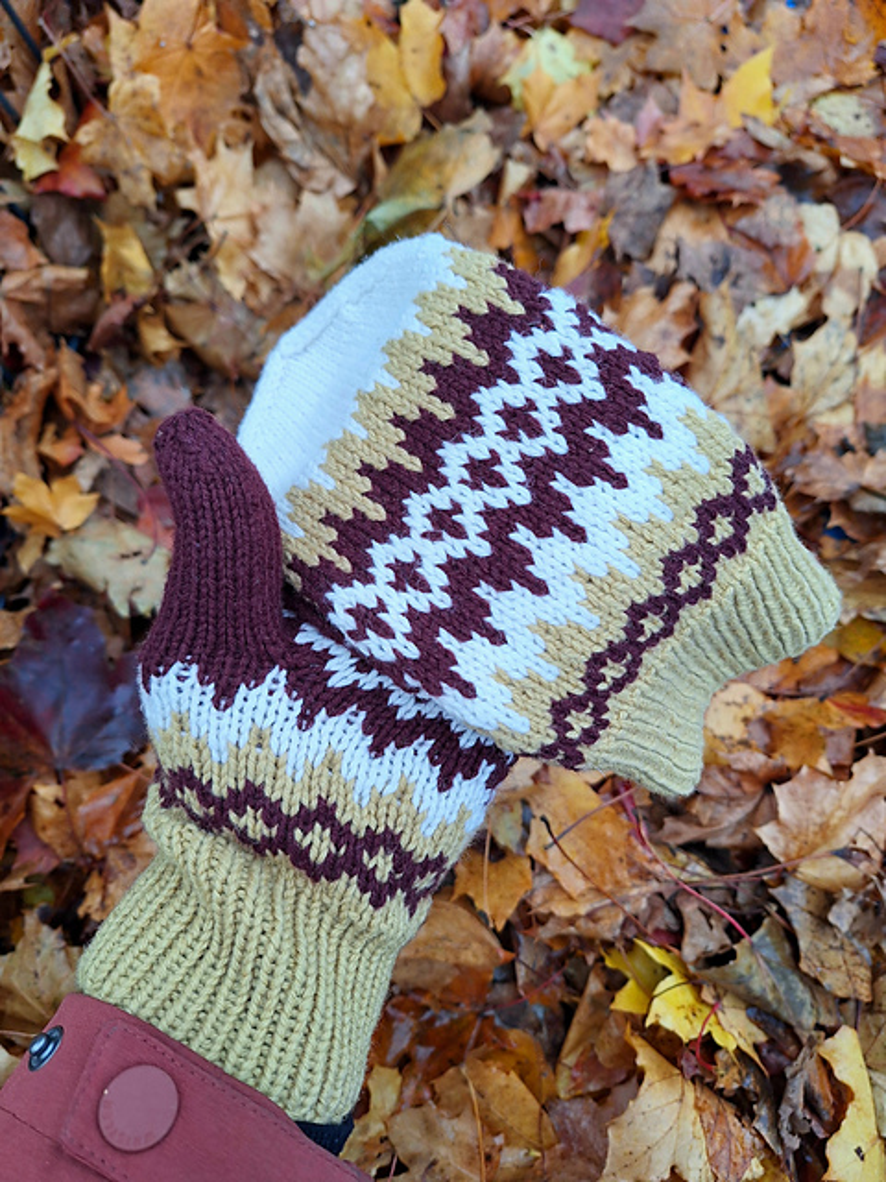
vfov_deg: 73.9
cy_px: 591
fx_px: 785
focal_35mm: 23
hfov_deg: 58.9
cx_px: 443
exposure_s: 1/100
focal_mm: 5.54
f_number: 1.8
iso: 64
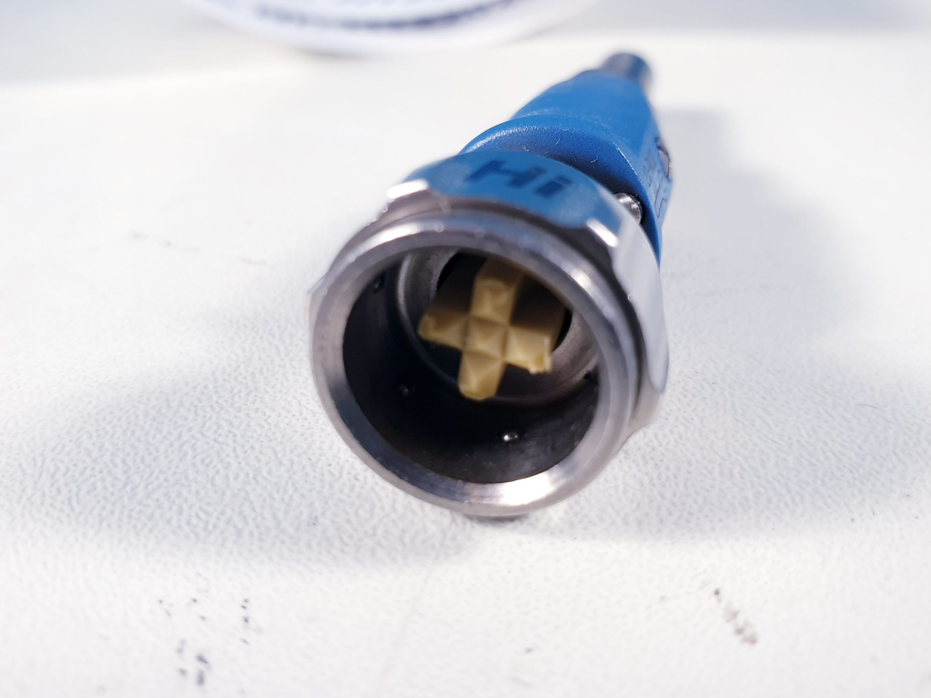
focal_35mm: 30
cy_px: 309
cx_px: 458
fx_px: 807
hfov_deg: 60.0
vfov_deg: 46.7
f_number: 2.4
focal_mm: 4.3
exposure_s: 1/50
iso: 125
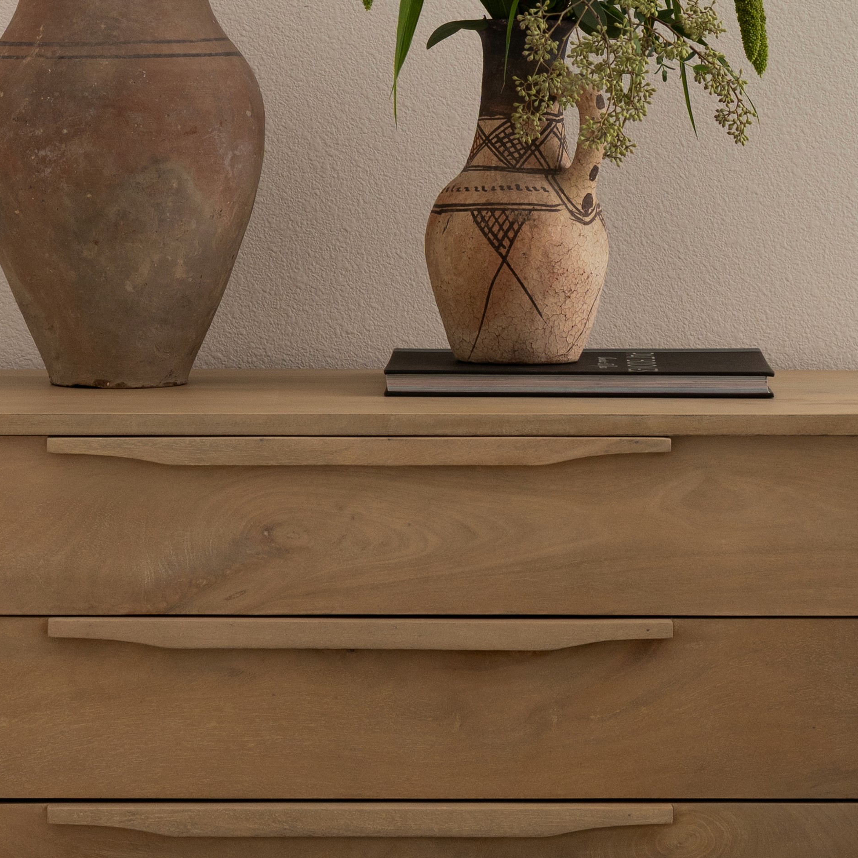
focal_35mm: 151
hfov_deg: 11.6
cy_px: 107
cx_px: 406
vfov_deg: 11.5
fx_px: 4234
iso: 320
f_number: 9
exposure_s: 1/25
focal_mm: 48
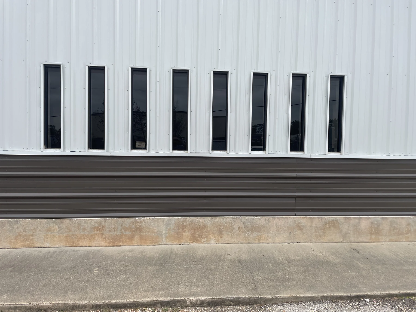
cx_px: 208
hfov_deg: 67.3
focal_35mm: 26
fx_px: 312
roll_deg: -1.8
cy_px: 156
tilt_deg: -1.8
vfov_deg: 53.1
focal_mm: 4.2
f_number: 1.6
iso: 32
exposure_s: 1/1383
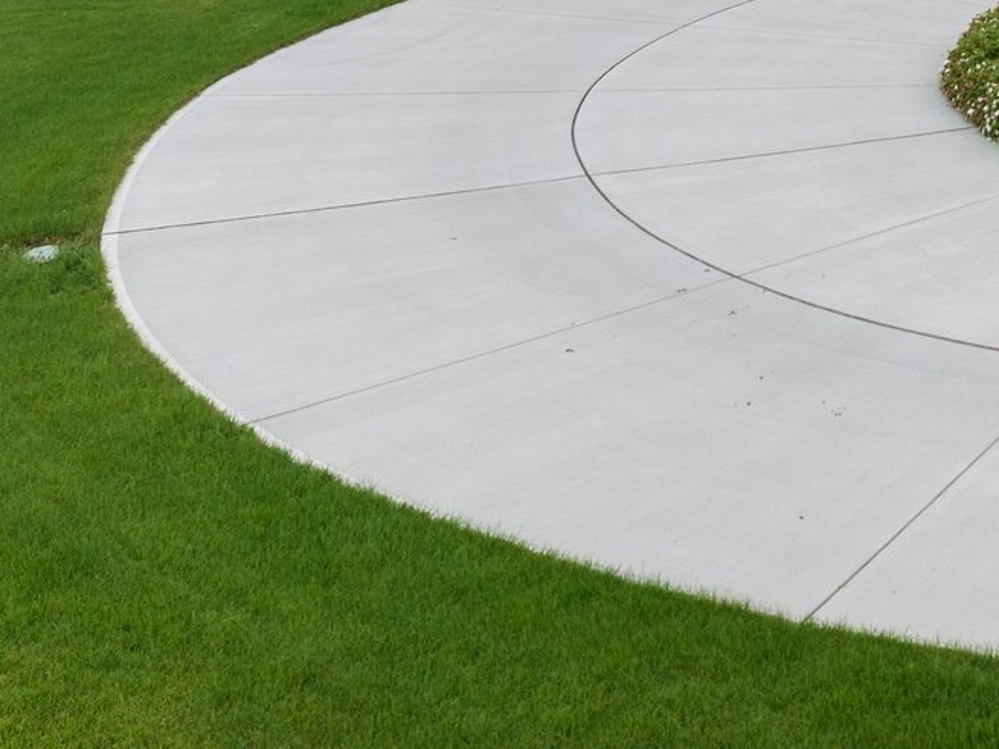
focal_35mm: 75
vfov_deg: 17.8
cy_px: -333
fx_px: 2164
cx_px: 1188
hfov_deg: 23.8
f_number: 2.8
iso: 200
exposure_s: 1/500
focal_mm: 12.29
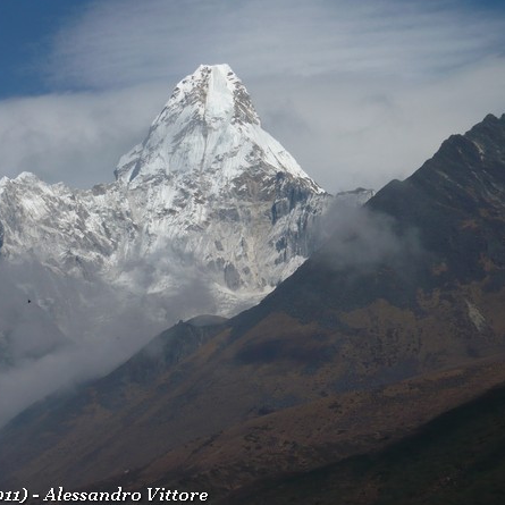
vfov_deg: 14.0
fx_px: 2063
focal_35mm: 125
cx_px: 217
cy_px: 254
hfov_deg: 14.0
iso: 100
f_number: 14
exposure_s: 1/200
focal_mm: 17.4
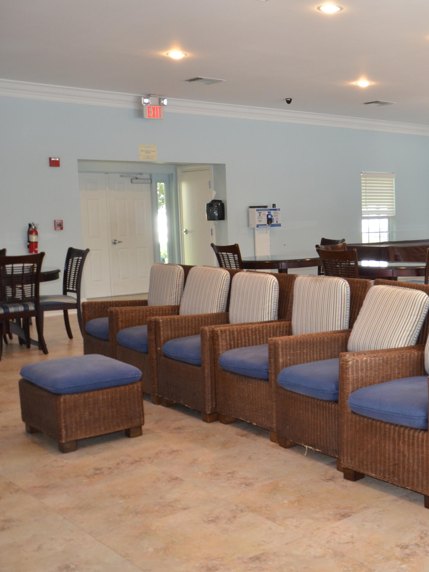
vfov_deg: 46.8
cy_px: 281
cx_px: 431
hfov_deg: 32.9
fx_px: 661
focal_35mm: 40
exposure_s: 1/60
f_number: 3.5
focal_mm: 18
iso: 640
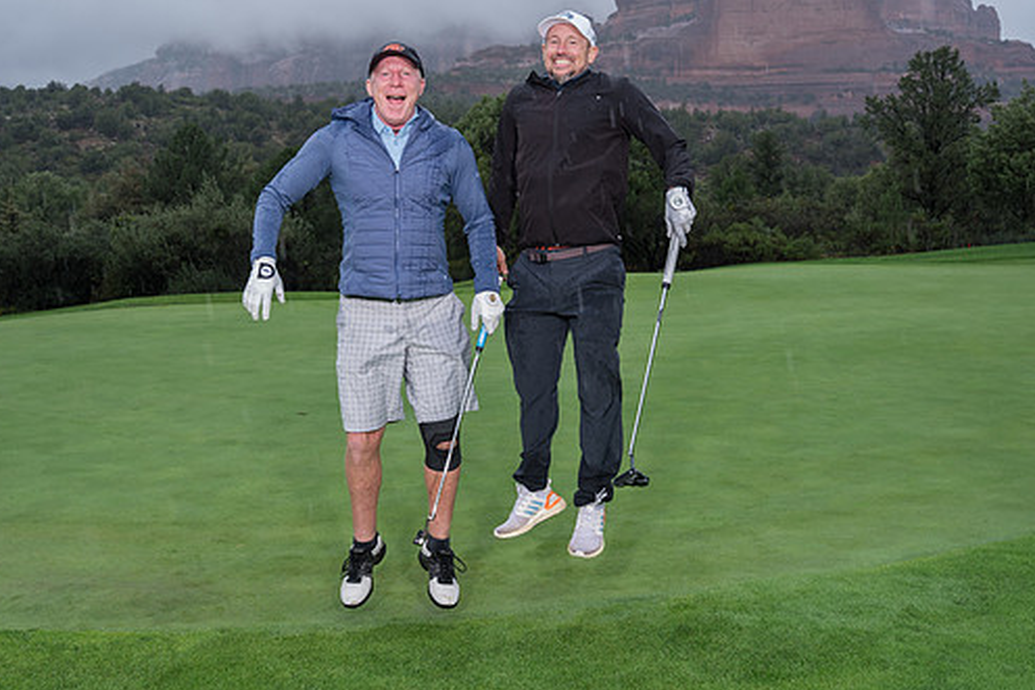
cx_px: 474
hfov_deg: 53.1
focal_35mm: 36
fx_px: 1035
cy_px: 252
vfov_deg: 36.6
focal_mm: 24
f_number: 4.5
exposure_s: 1/320
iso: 320
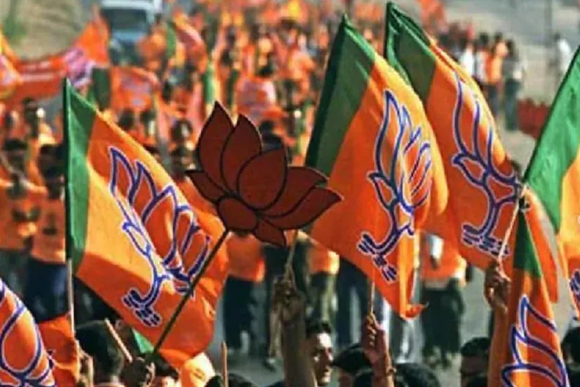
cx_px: 253
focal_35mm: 60
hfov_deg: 33.4
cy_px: 186
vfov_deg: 22.6
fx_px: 967
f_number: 2.8
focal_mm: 50
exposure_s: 1/250
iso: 1600
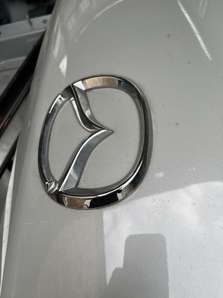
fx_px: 223
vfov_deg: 67.3
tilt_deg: -63.9
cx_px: 112
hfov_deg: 53.1
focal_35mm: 26
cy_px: 149
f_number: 1.6
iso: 50
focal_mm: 5.1
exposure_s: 1/425
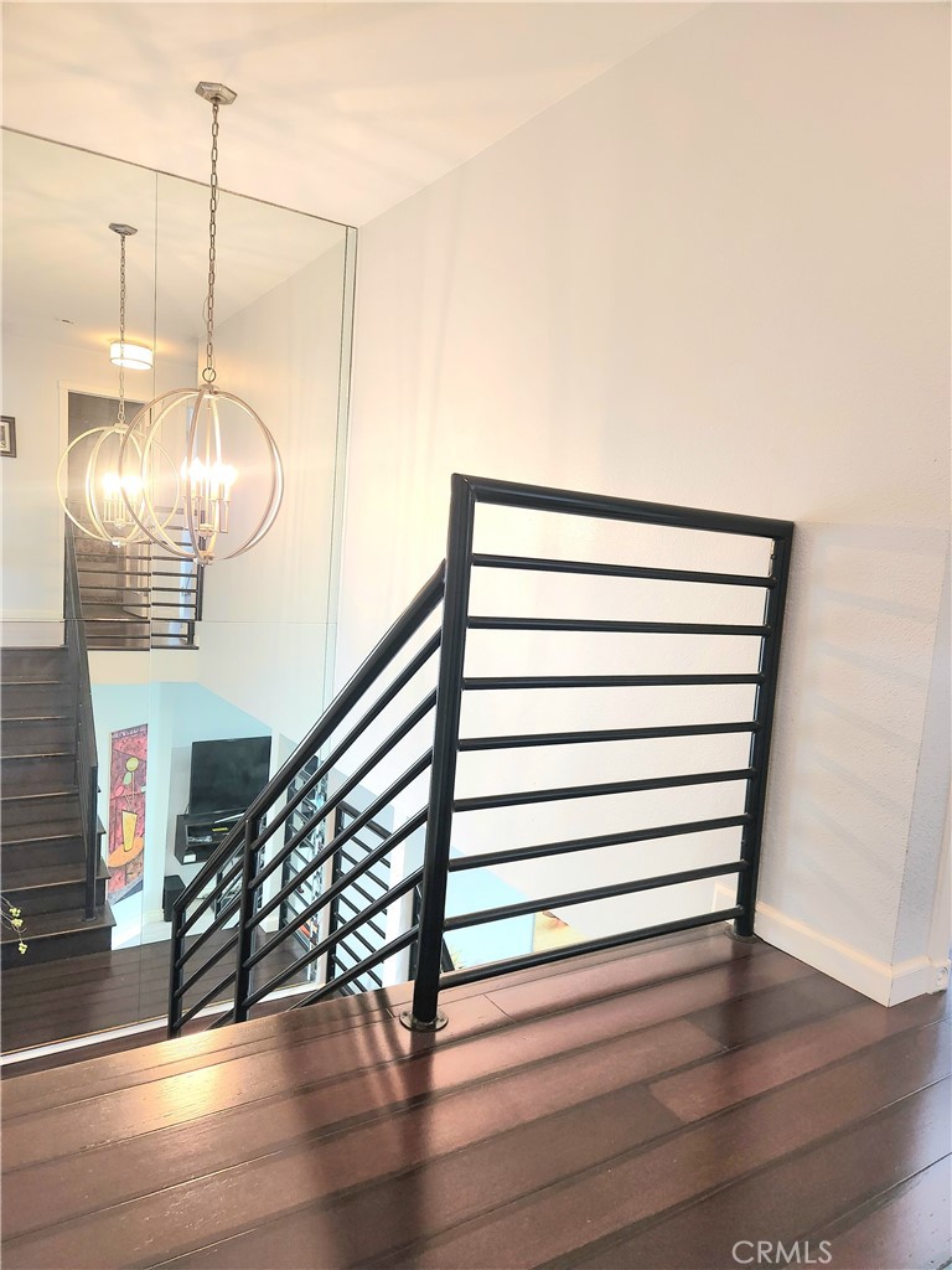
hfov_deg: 58.9
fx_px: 843
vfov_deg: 73.9
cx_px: 476
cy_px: 635
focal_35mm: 23
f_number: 1.8
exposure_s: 1/120
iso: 320
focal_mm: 5.4
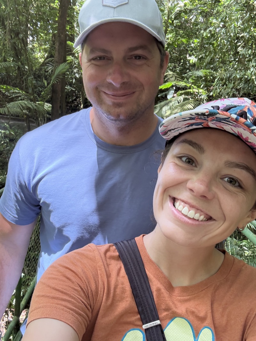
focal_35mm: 30
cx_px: 128
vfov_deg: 60.0
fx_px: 296
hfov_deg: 46.8
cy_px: 170
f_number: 1.9
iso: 125
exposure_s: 1/60
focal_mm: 2.69
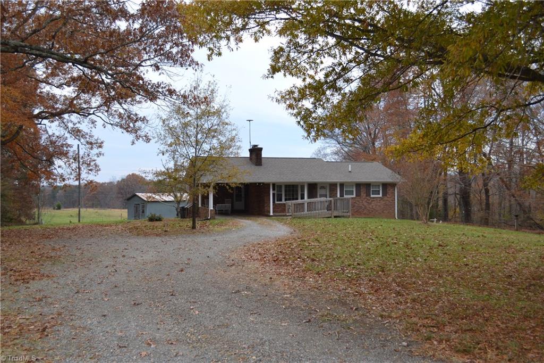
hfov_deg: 53.1
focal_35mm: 36
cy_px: 182
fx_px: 544
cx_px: 272
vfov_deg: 36.8
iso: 100
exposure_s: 1/200
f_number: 5
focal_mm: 24
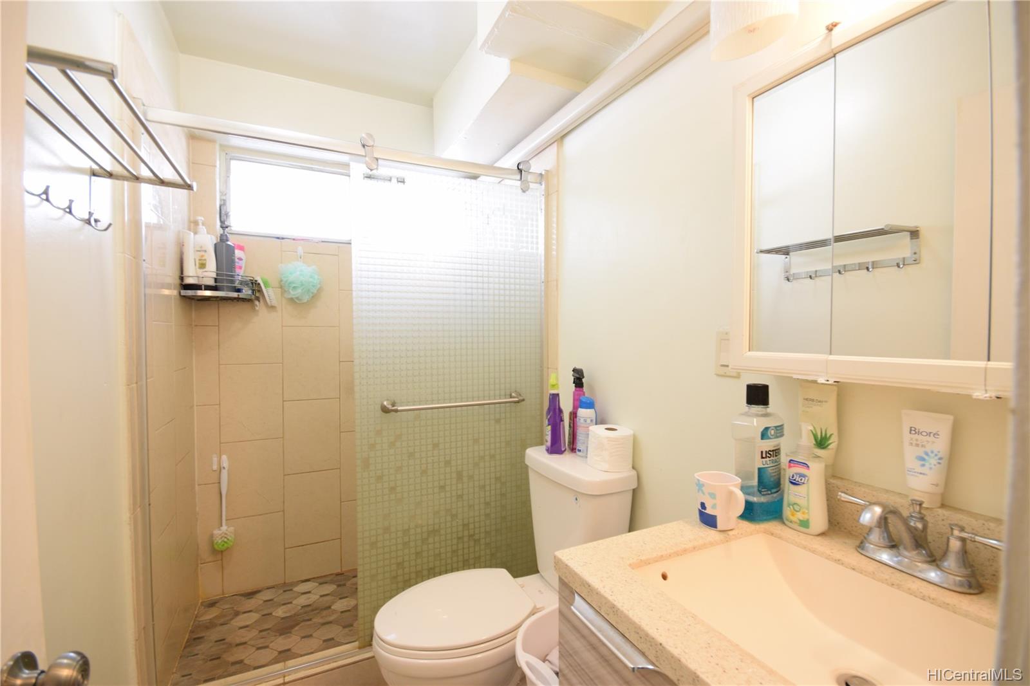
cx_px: 515
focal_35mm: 15
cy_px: 343
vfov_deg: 77.3
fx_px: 429
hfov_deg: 100.4
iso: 400
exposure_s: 1/6
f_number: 9
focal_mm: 10
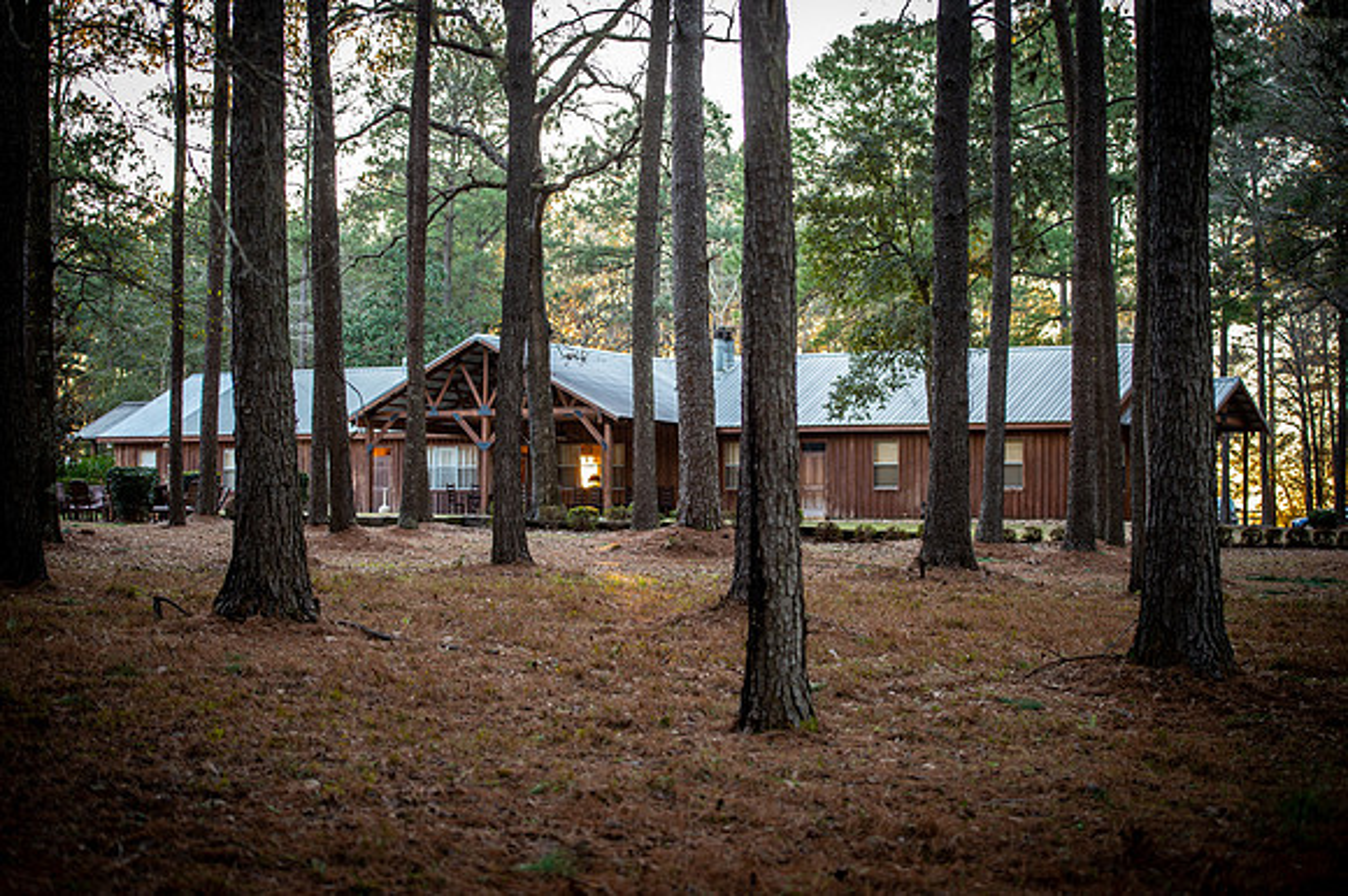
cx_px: 674
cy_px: 448
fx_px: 2620
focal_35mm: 70
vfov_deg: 19.4
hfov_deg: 28.9
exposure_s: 1/100
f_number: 2.8
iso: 500
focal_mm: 70
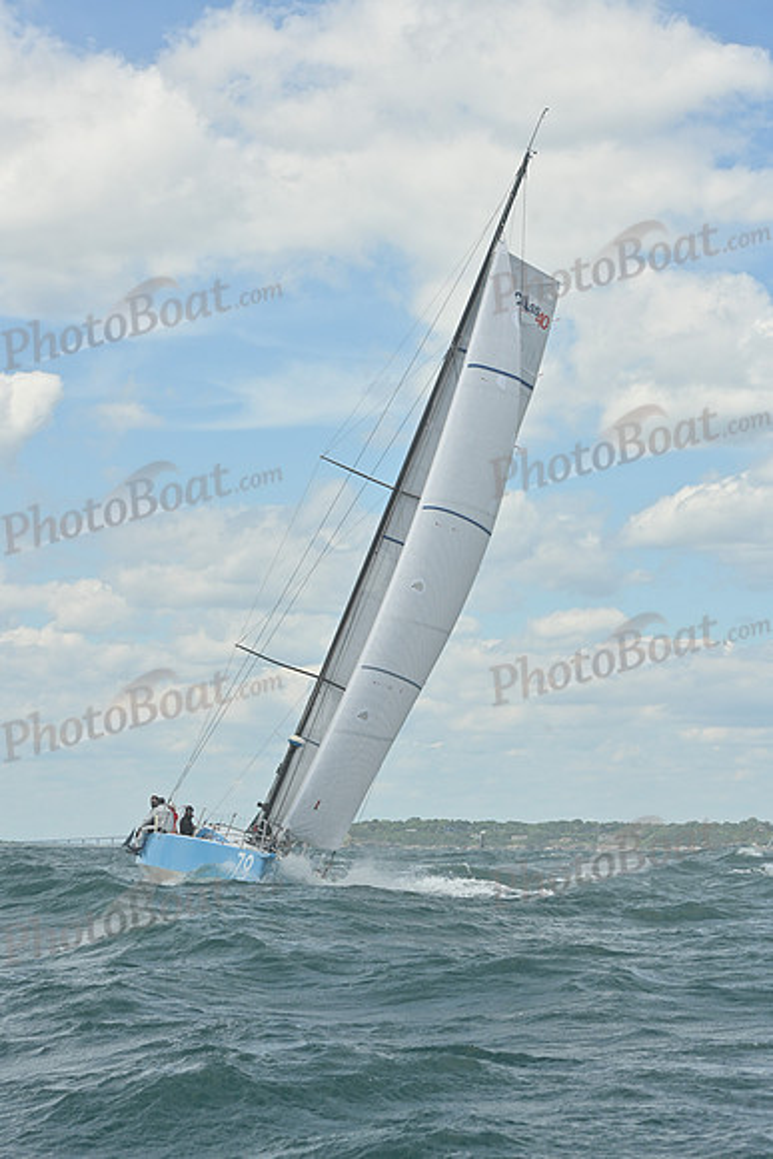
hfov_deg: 13.7
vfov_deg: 20.4
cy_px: 580
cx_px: 386
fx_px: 3219
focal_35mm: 100
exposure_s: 1/1250
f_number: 10
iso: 320
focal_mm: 100
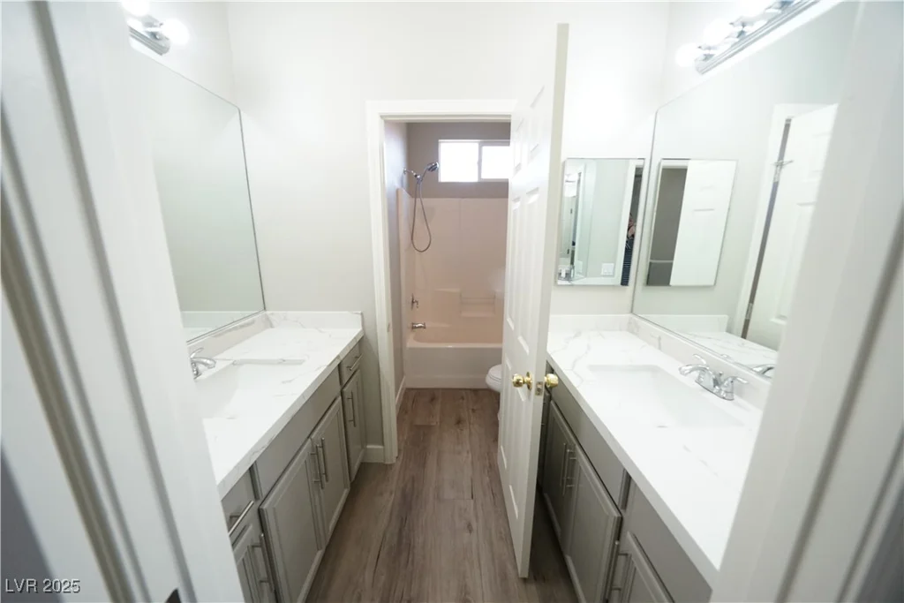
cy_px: 302
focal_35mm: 12
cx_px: 452
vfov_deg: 90.0
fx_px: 301
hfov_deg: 112.6
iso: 2500
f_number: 6.3
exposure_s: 1/125
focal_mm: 12
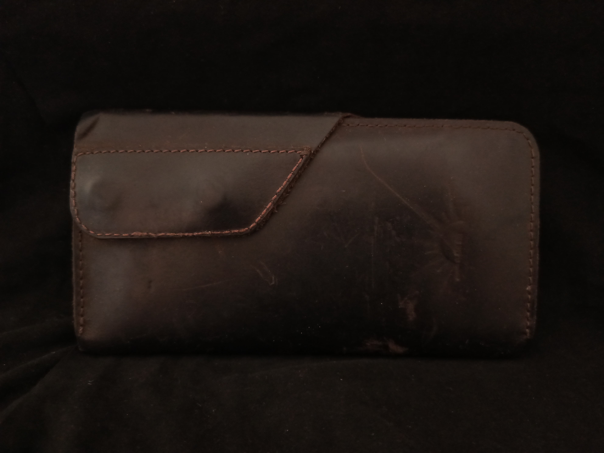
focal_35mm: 23
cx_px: 302
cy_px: 226
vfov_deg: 58.9
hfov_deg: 73.9
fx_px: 401
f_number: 1.75
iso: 2400
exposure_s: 1/6.25
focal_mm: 5.25
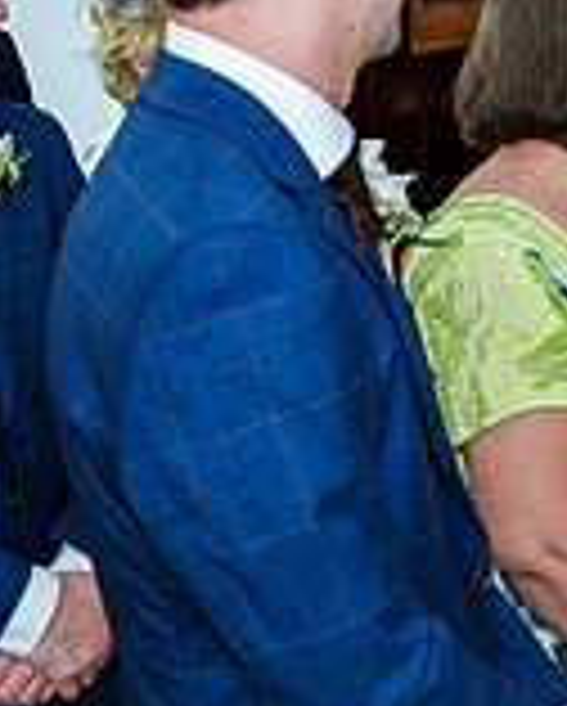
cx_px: 1053
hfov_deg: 13.6
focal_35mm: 100
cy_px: 173
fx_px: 2094
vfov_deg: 19.0
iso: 640
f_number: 4.5
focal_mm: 28
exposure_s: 1/60
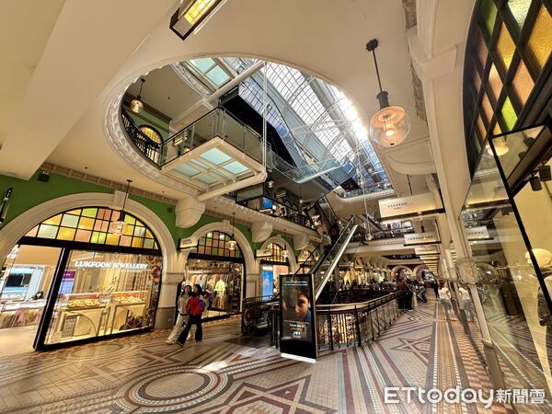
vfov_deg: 85.7
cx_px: 276
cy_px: 207
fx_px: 223
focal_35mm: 14
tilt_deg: +18.8
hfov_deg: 102.1
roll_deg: +0.2
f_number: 2.2
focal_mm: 2.22
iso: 160
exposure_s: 1/100
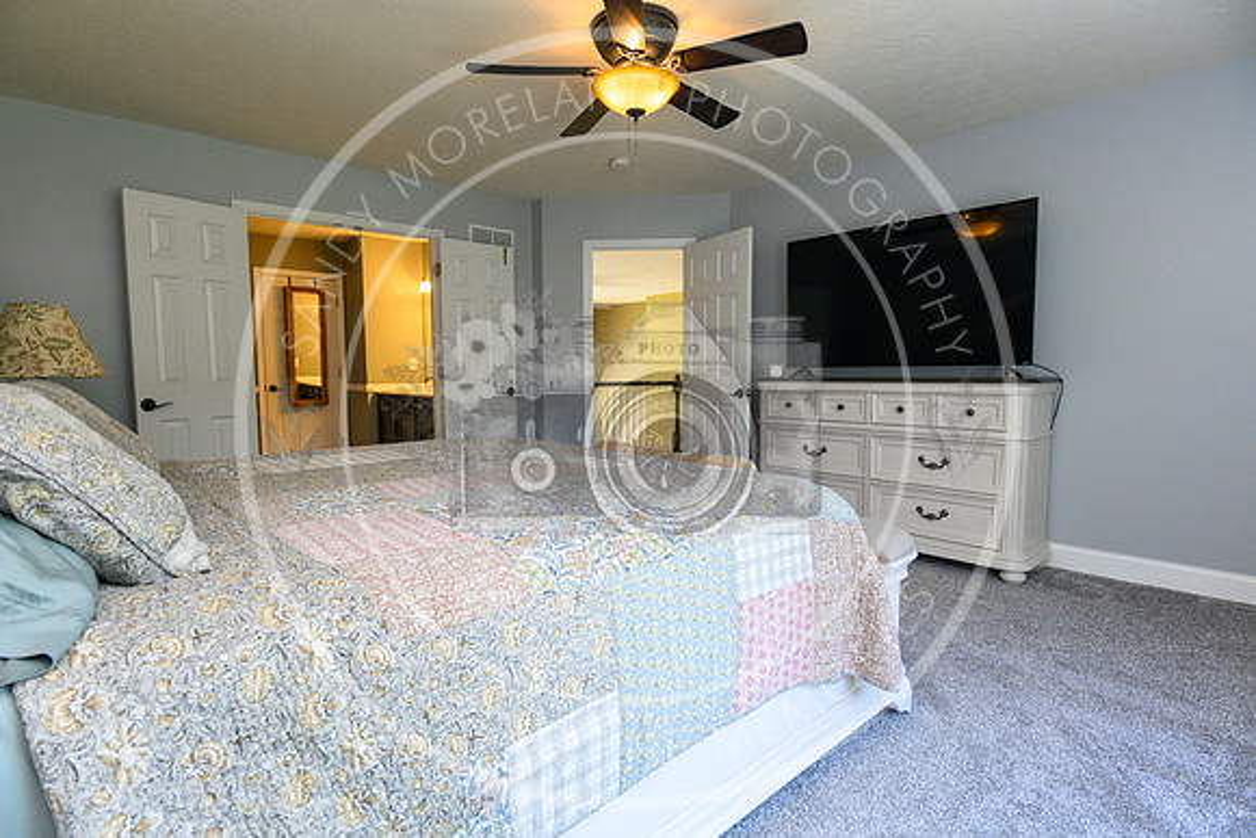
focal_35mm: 17
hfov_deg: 93.3
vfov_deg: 70.5
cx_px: 628
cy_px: 419
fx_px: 593
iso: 2800
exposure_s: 1/320
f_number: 5.6
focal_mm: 17
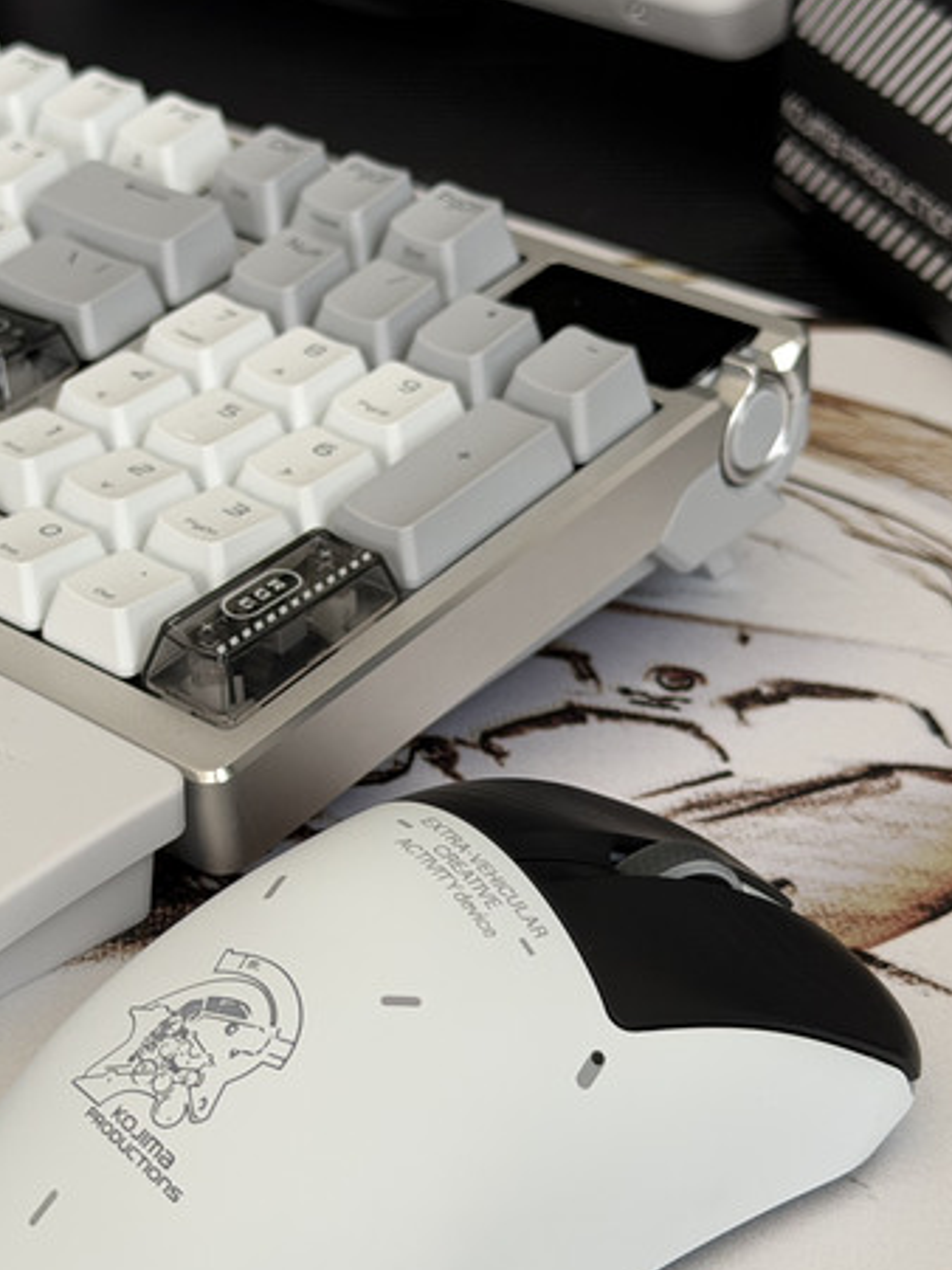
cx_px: 186
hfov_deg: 17.6
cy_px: 717
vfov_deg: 23.5
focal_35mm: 83
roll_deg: -0.5
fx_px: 3045
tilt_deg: -30.0
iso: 160
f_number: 1.78
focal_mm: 6.76
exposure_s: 1/60
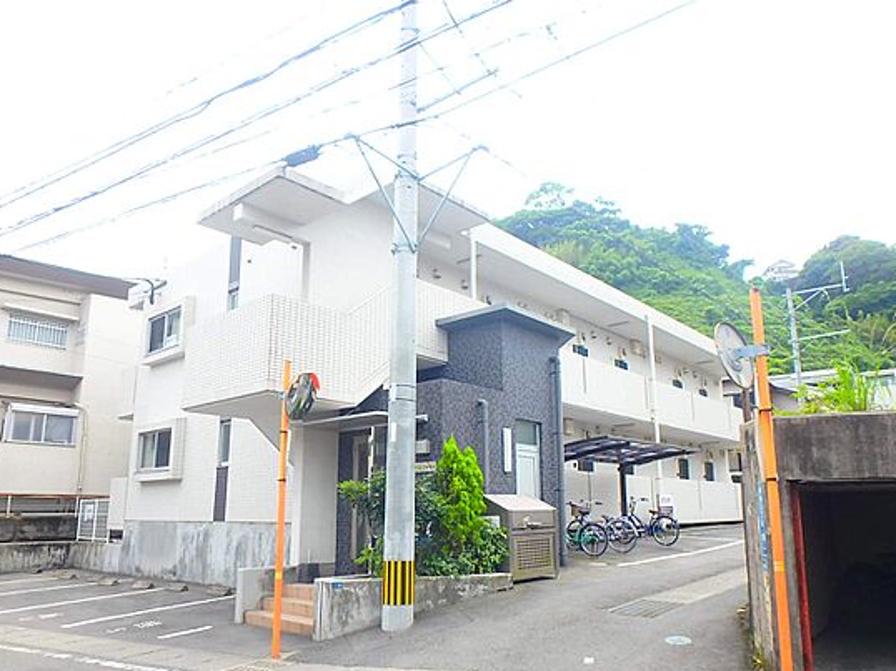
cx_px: 468
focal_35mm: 25
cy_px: 373
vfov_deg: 54.7
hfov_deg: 69.4
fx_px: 647
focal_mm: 3.7
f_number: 3.5
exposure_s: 1/320
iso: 125
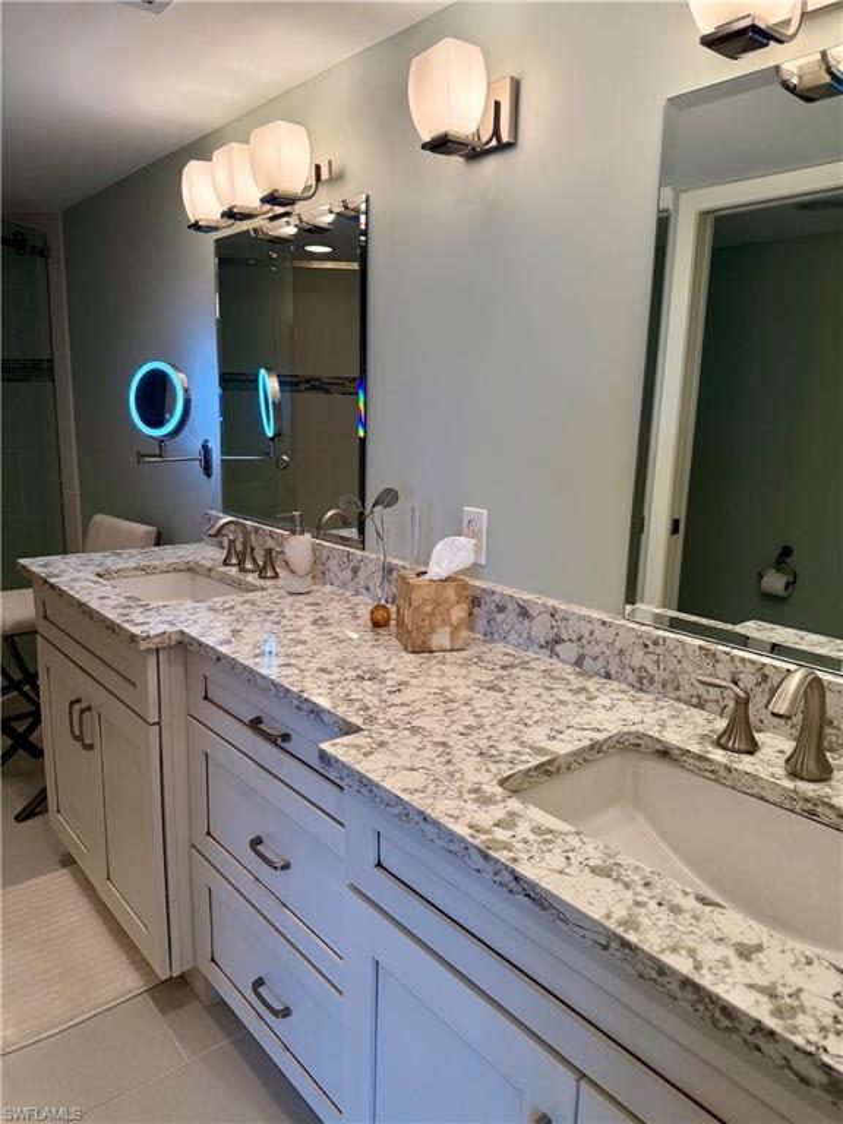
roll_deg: -2.9
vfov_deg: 71.6
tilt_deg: -10.7
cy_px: 562
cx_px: 422
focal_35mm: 24
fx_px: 779
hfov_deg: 56.8
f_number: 1.78
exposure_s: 1/240
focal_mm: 6.76
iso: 160
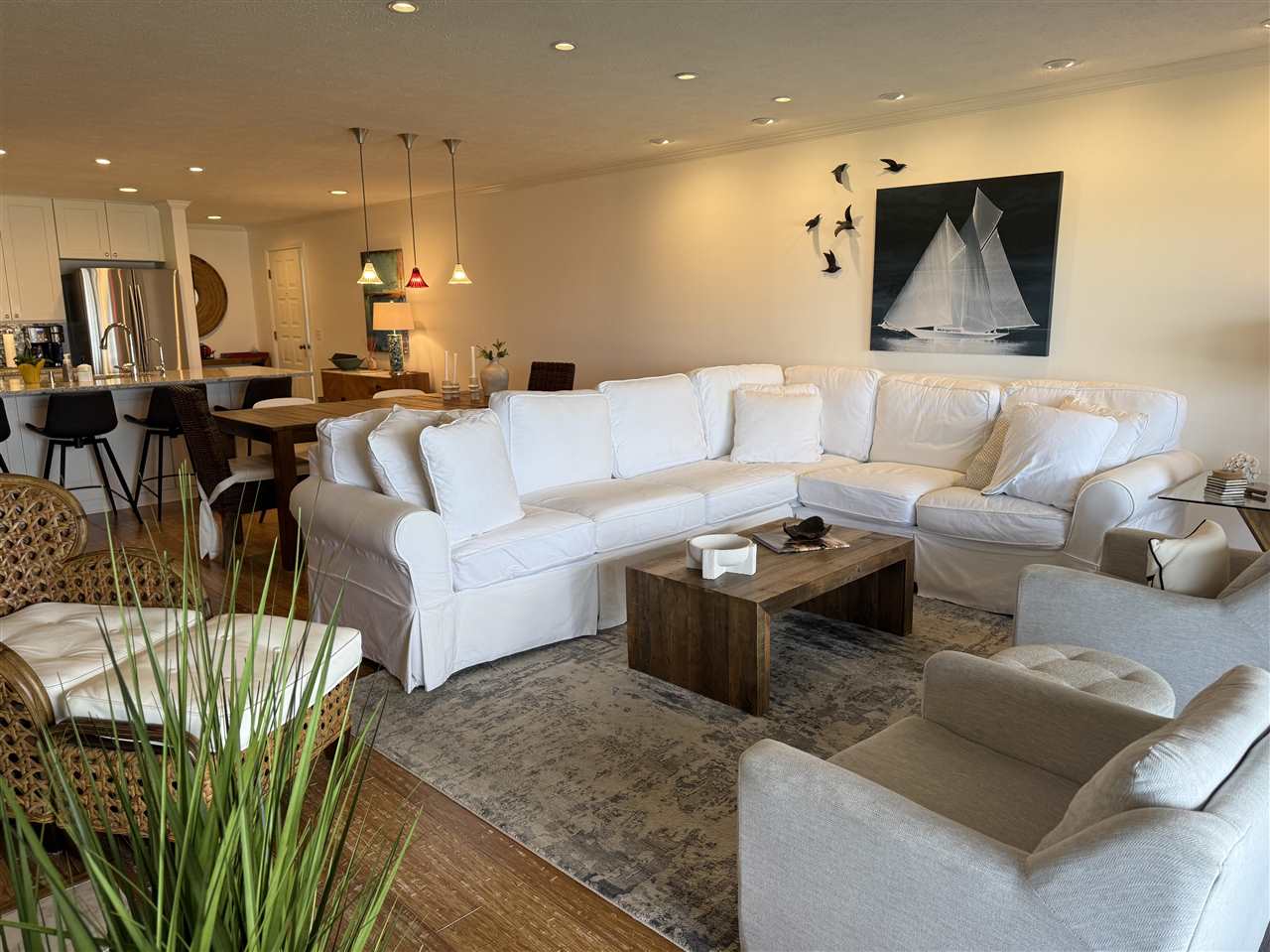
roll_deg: +0.9
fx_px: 880
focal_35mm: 24
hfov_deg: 71.6
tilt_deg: -10.2
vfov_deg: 56.8
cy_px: 476
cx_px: 635
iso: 100
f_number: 1.78
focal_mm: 6.76
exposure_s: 1/120
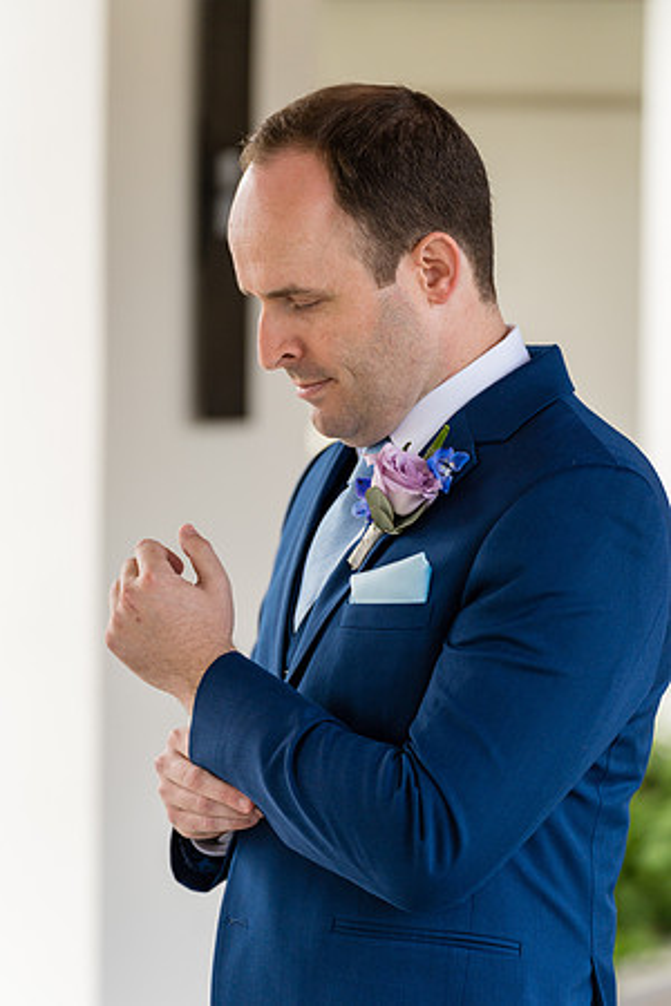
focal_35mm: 114
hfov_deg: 12.0
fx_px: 3187
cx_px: 336
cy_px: 503
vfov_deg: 17.9
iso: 320
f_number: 2.8
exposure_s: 1/640
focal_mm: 114
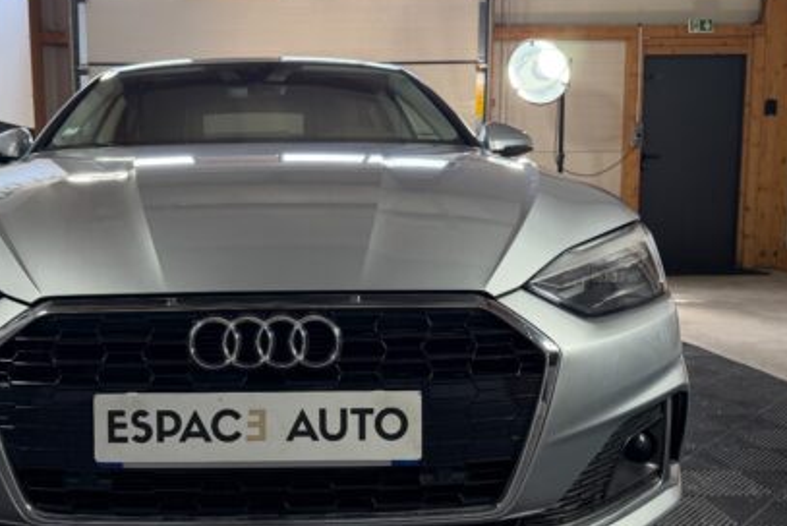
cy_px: 266
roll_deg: +0.3
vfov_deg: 35.1
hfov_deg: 49.7
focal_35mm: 38
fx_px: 831
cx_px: 259
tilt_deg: -5.4
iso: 200
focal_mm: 6.76
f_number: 1.78
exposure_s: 1/94
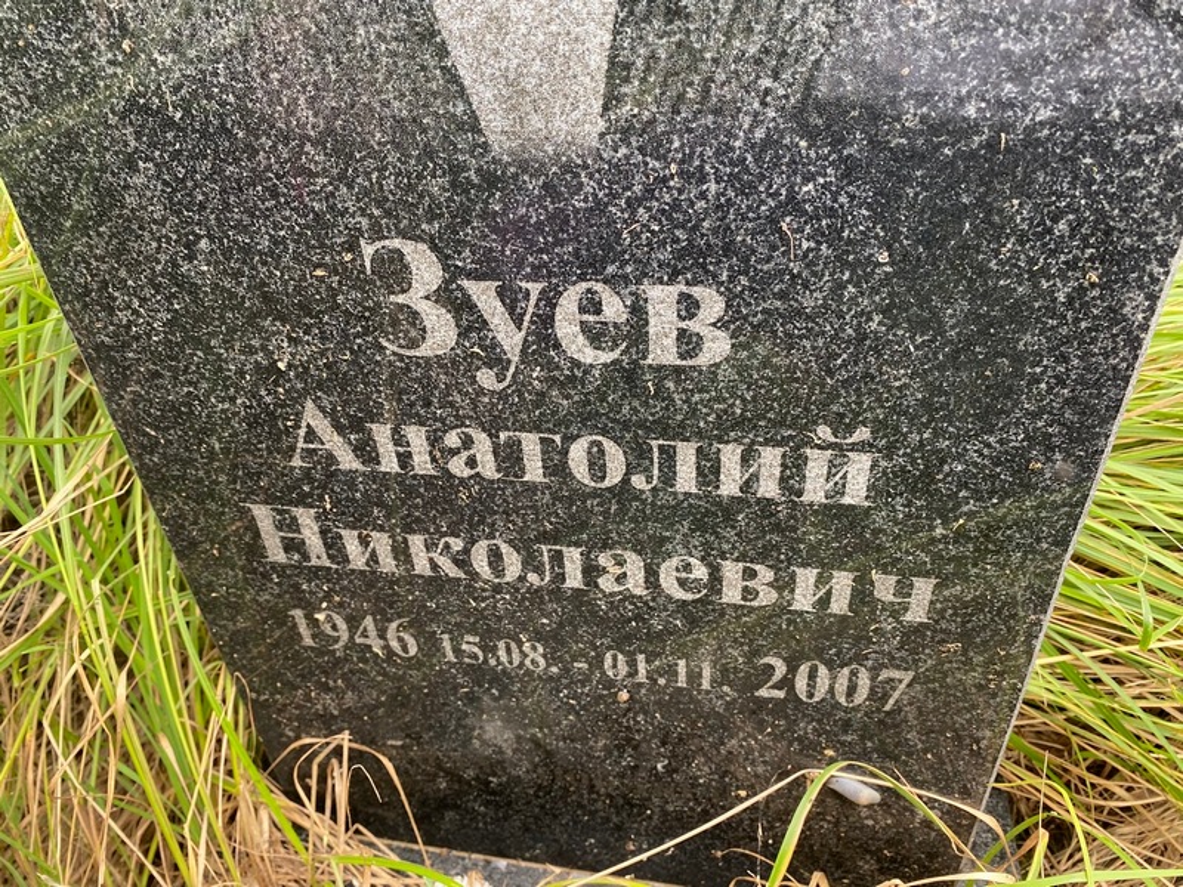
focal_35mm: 26
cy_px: 444
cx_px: 592
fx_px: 889
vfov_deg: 53.1
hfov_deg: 67.3
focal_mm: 4.25
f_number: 1.8
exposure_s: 1/121
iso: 80
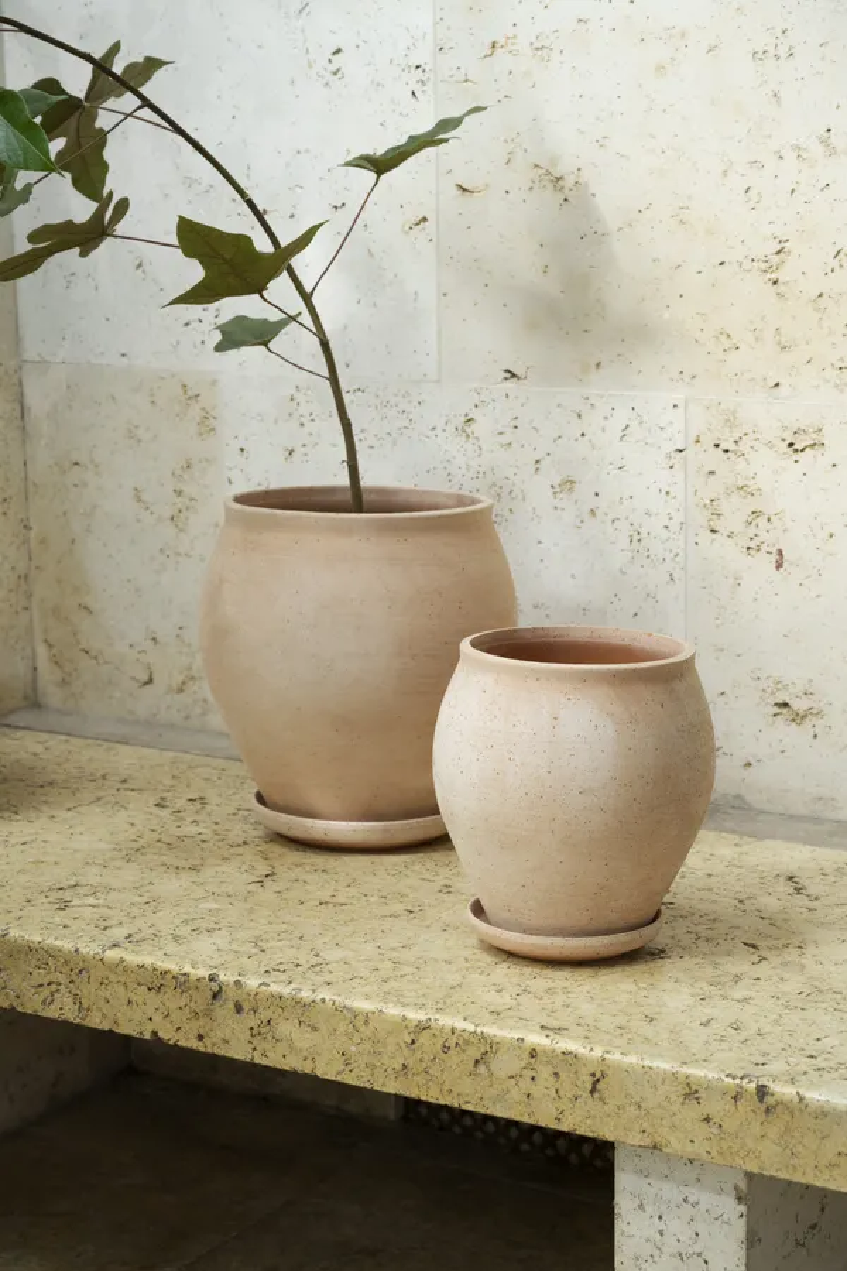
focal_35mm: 70
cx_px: 424
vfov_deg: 28.8
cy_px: 636
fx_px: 2470
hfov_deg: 19.5
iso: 400
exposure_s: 1/60
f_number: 8
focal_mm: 70
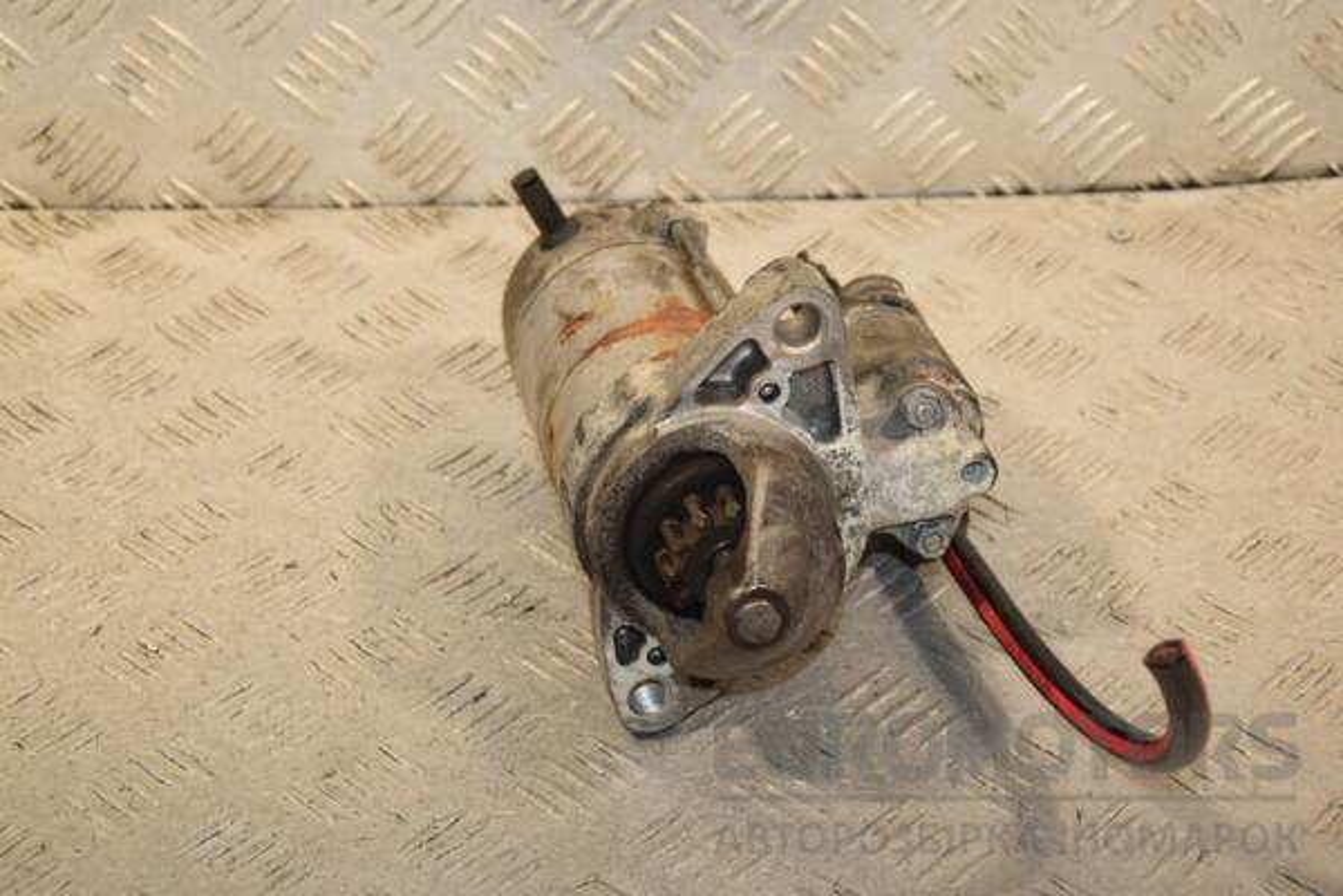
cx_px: 672
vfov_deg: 15.7
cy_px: 448
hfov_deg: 23.4
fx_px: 3245
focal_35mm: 87
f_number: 6.3
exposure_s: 1/200
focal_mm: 58
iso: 800
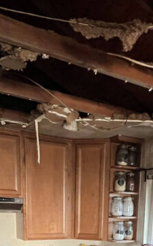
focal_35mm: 39
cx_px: 93
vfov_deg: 41.4
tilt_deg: -10.9
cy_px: 264
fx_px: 260
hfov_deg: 32.6
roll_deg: -1.7
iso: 640
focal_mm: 1.6
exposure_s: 1/60
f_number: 1.8
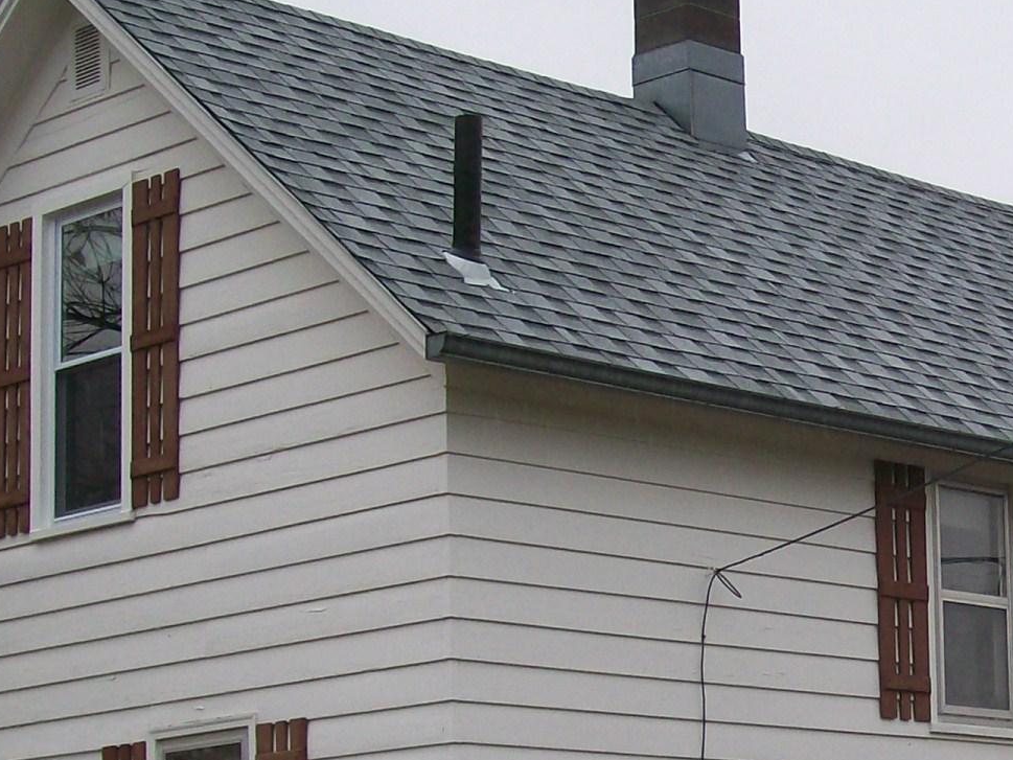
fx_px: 3132
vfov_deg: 13.7
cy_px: 675
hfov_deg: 18.0
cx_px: 991
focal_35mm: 107
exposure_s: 1/233
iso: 80
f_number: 3
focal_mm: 7.6
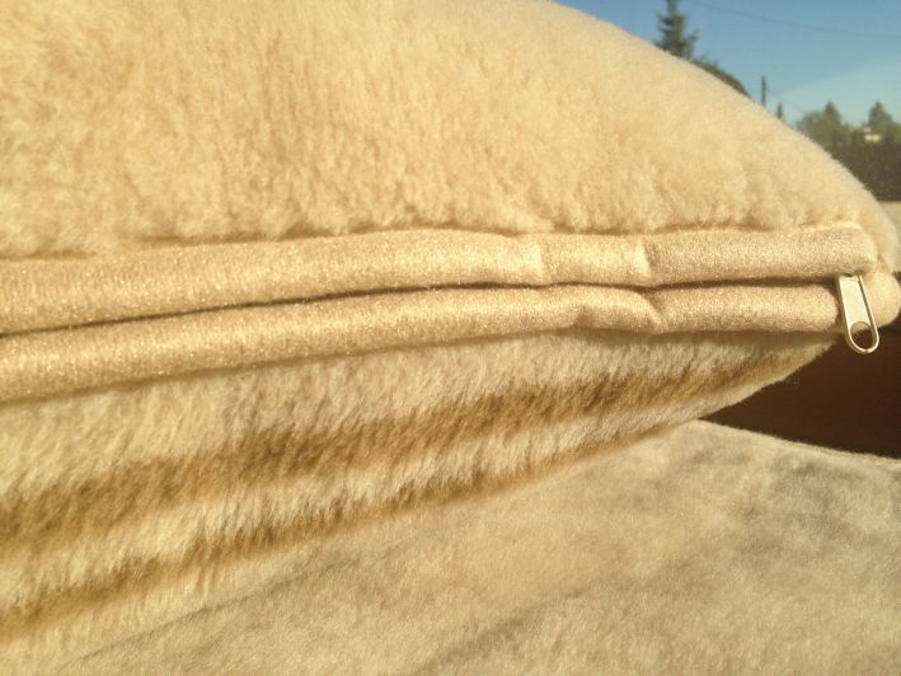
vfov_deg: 43.0
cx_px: 450
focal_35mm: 33
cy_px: 338
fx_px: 859
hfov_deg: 55.3
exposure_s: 1/1261
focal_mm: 4.13
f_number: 2.4
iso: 50
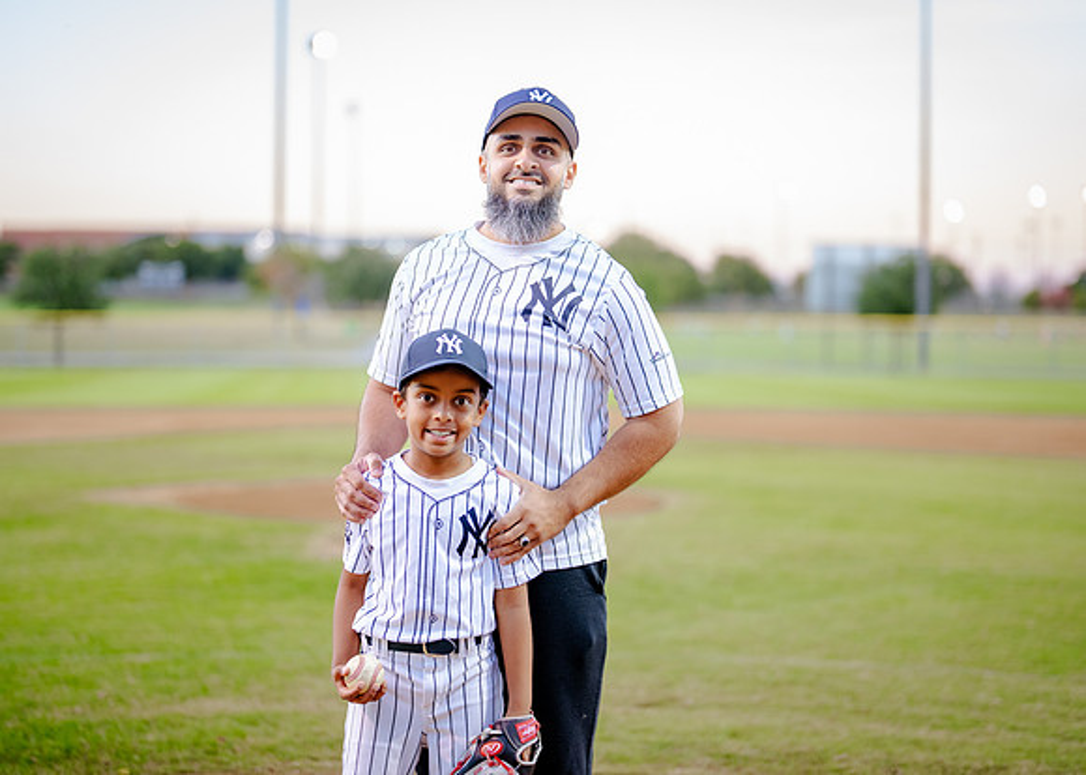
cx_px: 540
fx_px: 2005
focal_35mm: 65
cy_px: 370
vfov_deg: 21.9
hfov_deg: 30.3
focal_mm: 50
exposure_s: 1/500
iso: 500
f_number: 1.2
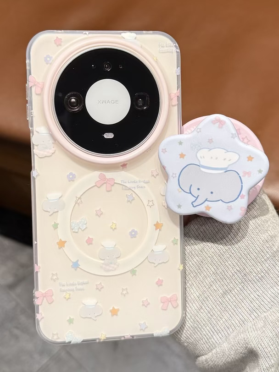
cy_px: 186
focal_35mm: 24
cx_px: 140
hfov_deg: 56.8
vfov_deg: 71.6
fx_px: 258
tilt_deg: -46.0
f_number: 1.78
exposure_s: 1/100
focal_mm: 6.76
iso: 200
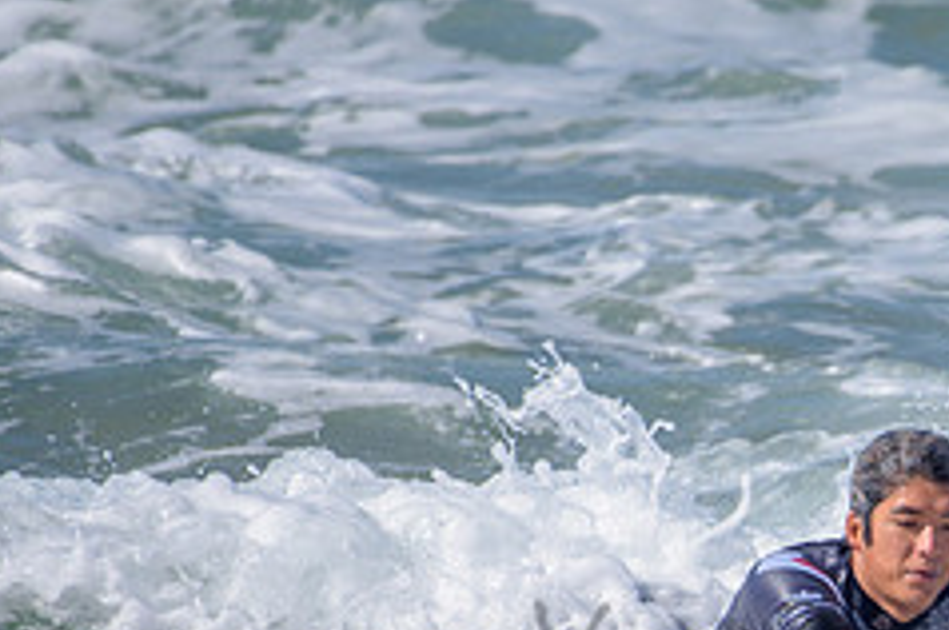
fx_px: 32143
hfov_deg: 1.7
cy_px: 628
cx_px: 945
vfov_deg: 1.1
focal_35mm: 1221
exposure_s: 1/2000
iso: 160
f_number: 5.6
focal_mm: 500
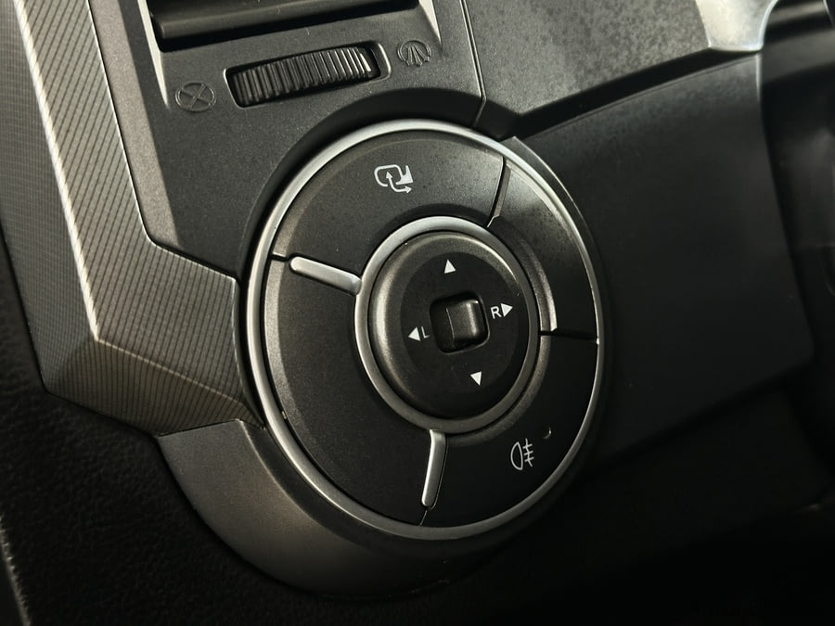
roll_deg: -0.6
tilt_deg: -22.0
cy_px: 313
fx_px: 1158
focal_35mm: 48
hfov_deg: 39.7
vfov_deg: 30.3
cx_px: 418
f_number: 1.78
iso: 250
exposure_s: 1/33
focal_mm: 6.86
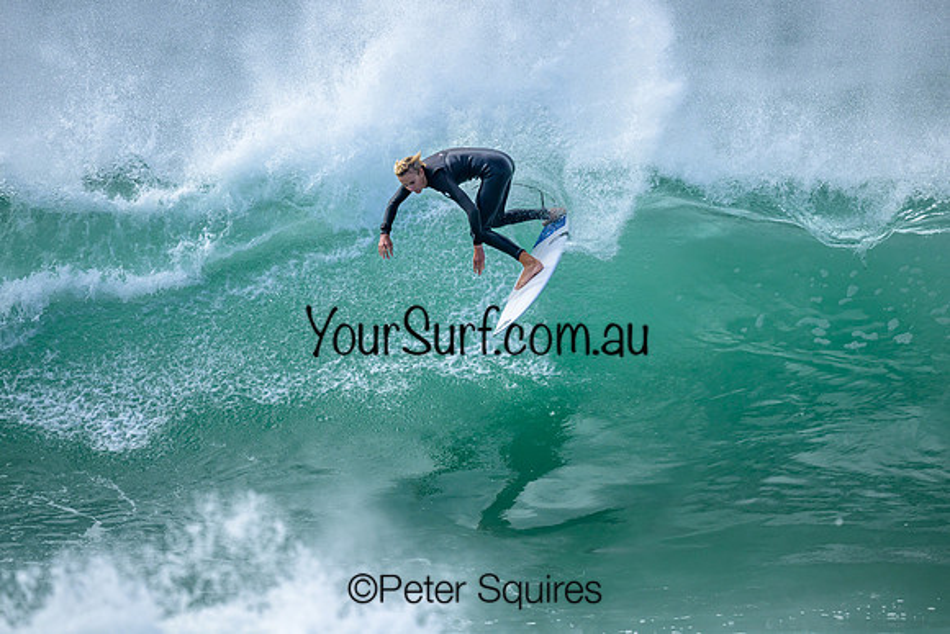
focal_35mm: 808
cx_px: 480
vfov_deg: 1.7
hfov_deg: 2.6
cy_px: 314
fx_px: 21317
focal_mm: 800
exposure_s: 1/2000
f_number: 6.3
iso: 400
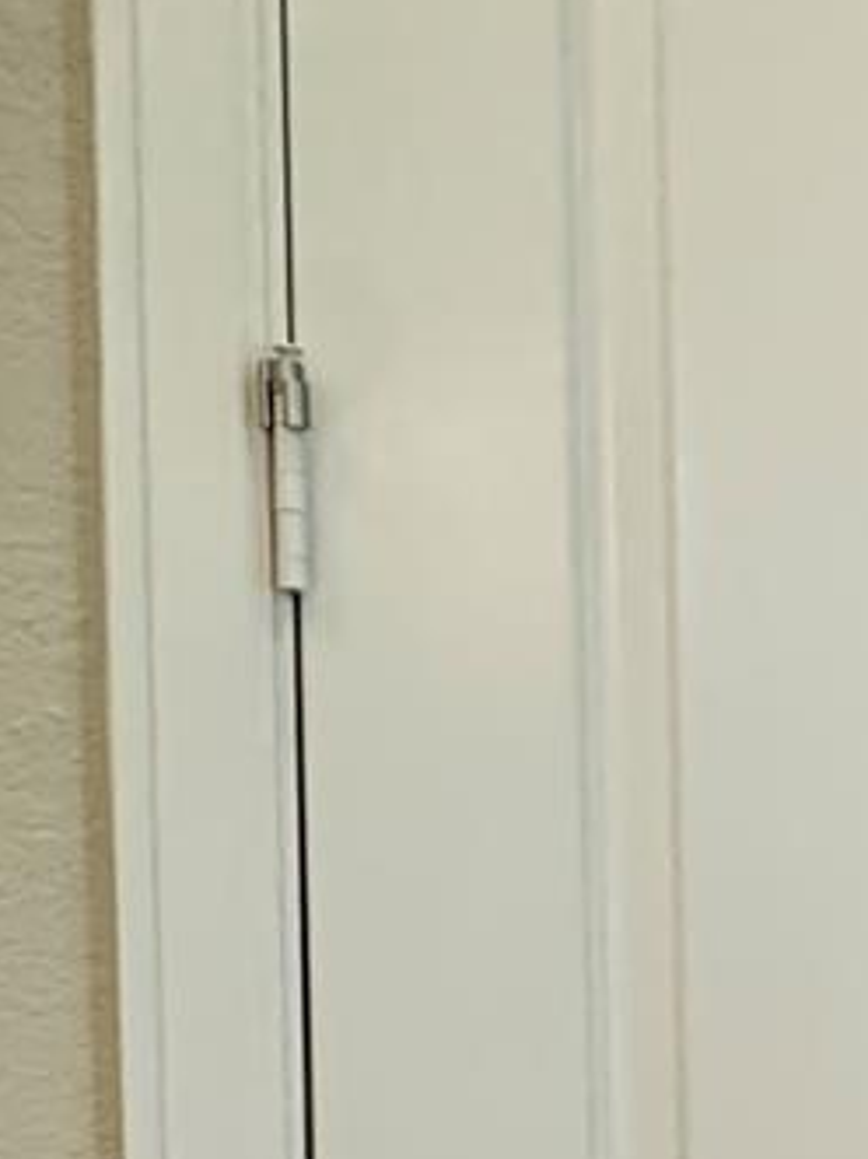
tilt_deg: -3.1
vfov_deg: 28.9
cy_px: 987
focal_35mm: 65
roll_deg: +1.1
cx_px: 1953
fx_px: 2175
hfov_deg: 15.4
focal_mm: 2.22
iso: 320
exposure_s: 1/60
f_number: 2.2
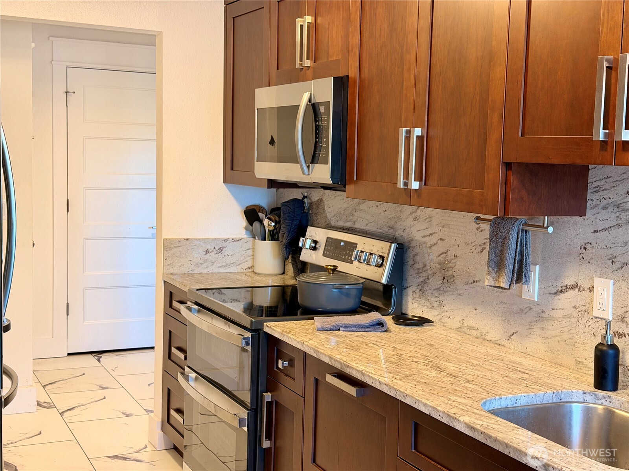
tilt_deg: -5.0
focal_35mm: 48
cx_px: 314
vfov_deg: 30.3
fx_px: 872
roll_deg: -1.4
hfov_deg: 39.7
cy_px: 236
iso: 160
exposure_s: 1/60
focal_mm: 6.76
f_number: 1.78
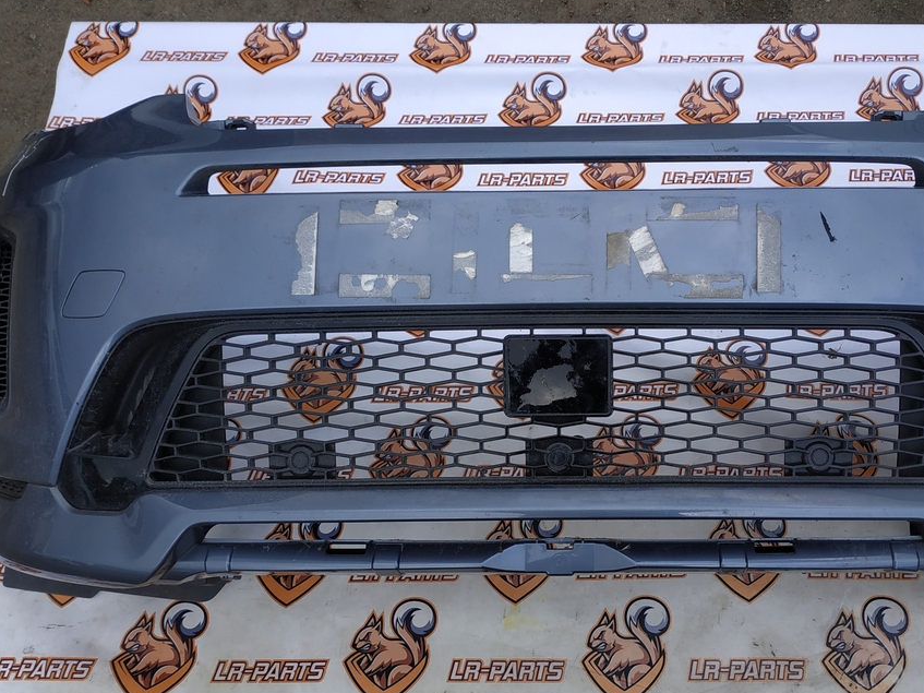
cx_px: 583
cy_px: 389
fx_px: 907
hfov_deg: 53.3
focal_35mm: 34
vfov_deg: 41.7
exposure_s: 1/822
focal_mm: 3.94
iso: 100
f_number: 1.9
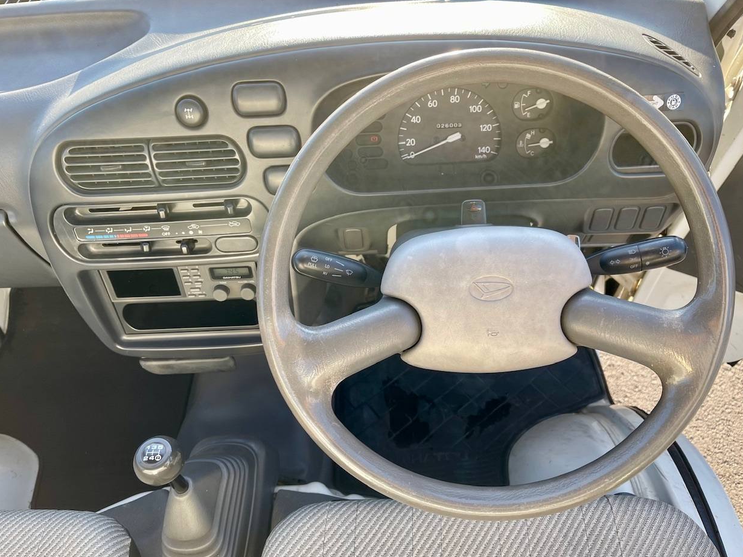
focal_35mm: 26
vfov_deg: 53.0
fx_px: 558
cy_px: 287
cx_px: 384
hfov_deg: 67.3
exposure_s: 1/136
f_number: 1.6
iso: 32
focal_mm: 5.1
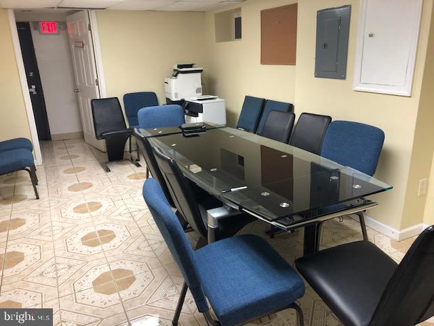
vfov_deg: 49.7
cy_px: 163
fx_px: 351
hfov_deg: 63.4
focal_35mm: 28
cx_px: 217
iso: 32
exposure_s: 1/24
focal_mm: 3.99
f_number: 1.8
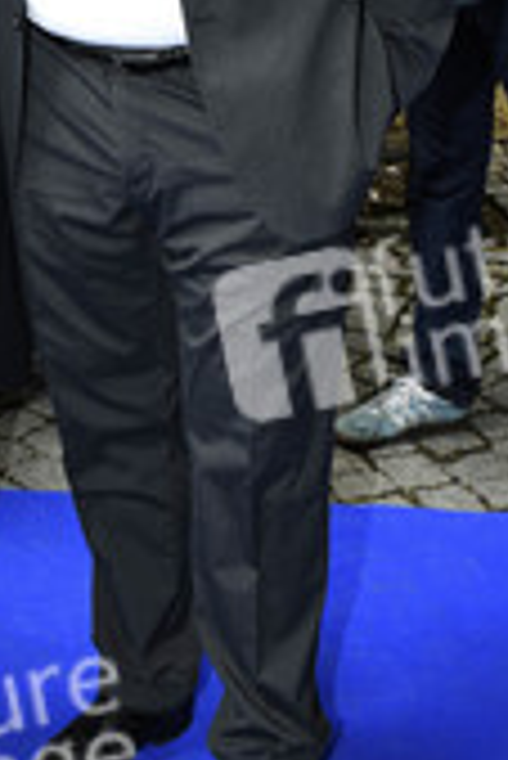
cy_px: 90
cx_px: 36
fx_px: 1648
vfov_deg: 25.2
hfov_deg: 17.2
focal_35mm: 78
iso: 160
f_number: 3.5
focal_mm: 22
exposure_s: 1/160
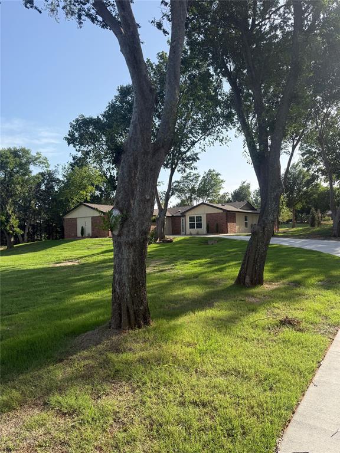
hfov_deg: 56.8
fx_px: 314
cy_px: 226
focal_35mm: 24
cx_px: 170
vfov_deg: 71.6
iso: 100
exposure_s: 1/2801
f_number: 1.78
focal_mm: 6.76
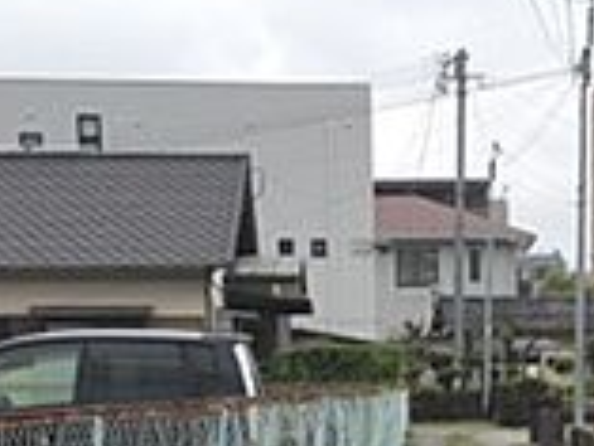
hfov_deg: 17.5
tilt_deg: -8.4
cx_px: 488
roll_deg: -0.1
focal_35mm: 111
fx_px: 1906
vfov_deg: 12.7
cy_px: 677
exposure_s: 1/1068
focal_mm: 4.15
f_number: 2.2
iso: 25
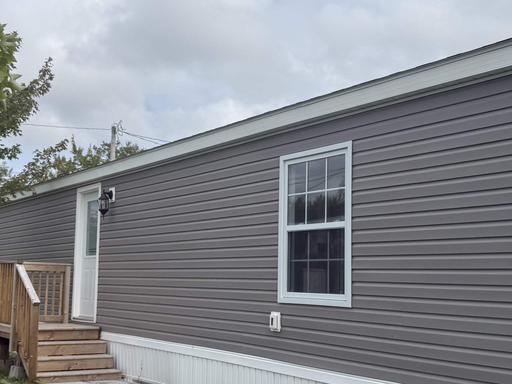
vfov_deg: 30.2
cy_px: 219
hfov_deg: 39.4
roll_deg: -2.4
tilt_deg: +6.3
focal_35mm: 48
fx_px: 710
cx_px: 192
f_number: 1.78
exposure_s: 1/4975
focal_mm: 6.76
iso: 80
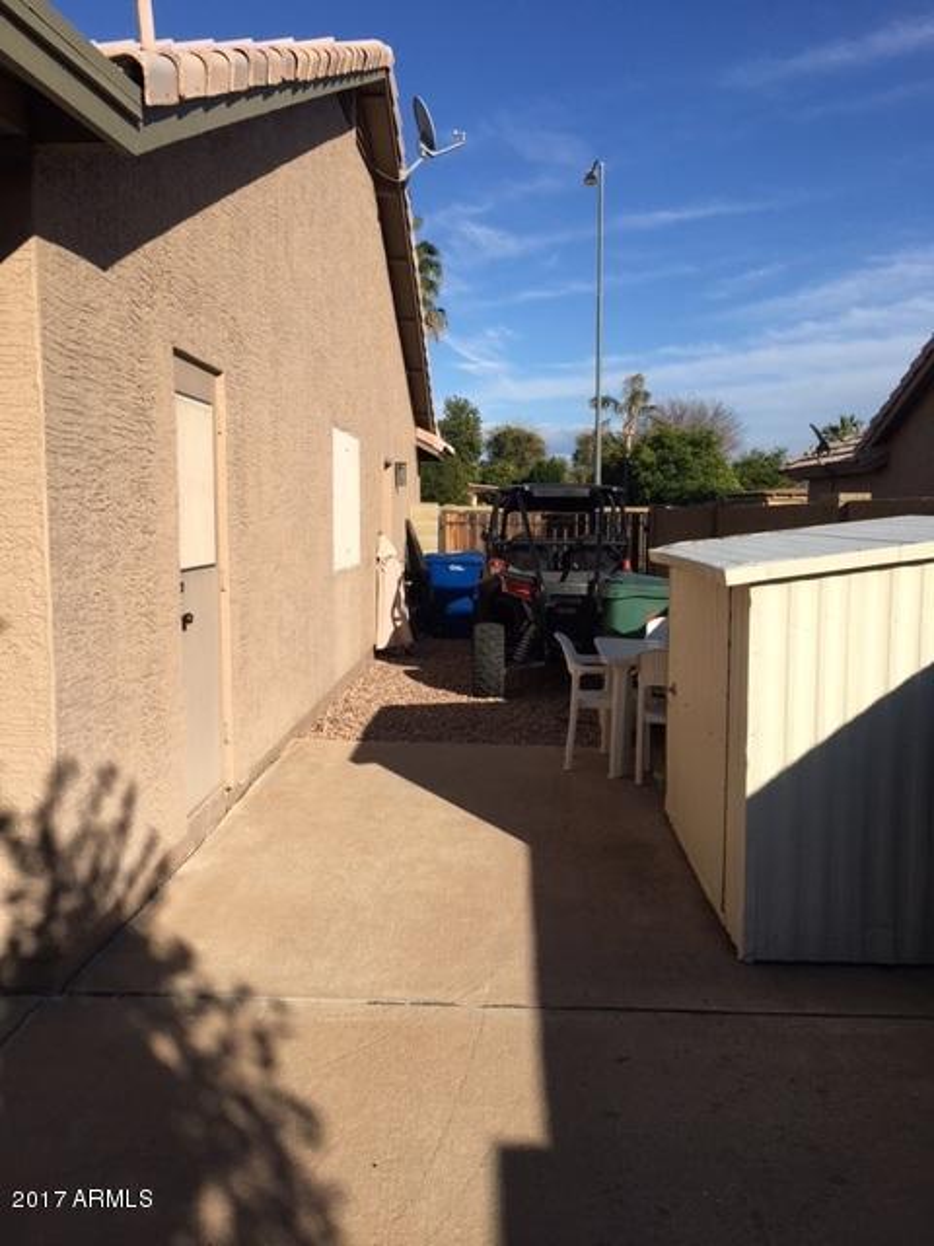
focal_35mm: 29
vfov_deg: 61.7
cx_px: 467
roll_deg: +0.4
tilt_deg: -5.8
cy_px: 623
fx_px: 1043
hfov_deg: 48.2
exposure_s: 1/1789
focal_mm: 4.15
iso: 25
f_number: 2.2
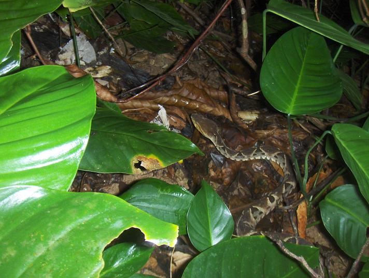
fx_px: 438
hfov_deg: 45.7
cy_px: 139
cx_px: 184
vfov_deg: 35.2
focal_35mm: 41
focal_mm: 6.5
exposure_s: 1/60
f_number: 3.5
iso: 100
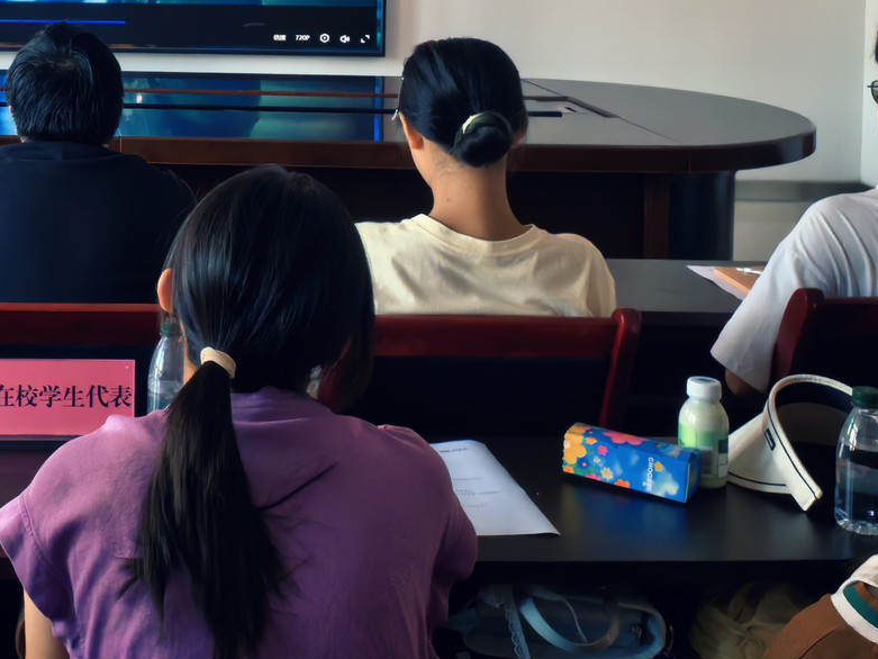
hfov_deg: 31.0
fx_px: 1497
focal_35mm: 59
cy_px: -37
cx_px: 71
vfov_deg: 23.5
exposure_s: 1/50
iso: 400
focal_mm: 5.75
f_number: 4
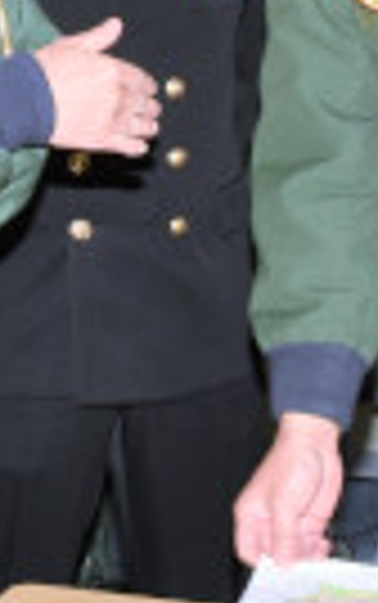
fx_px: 2253
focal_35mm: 137
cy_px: 158
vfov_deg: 15.2
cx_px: -130
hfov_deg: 9.4
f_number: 10
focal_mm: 20
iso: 100
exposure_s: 1/160
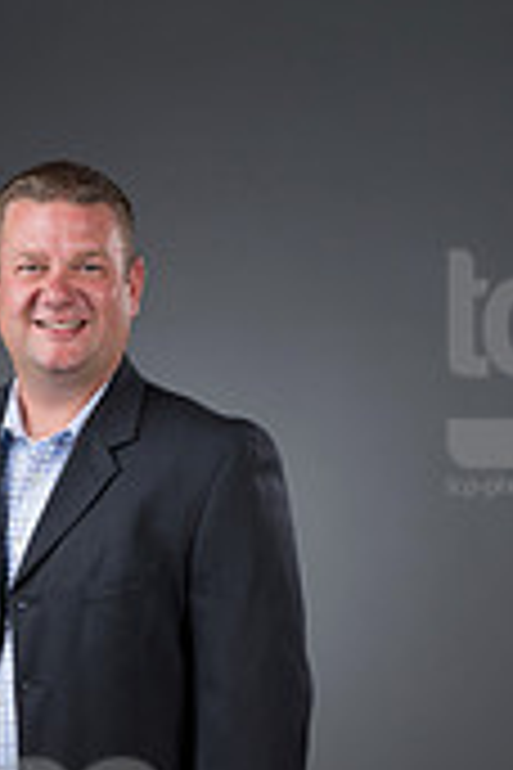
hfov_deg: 6.3
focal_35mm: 216
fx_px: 4617
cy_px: 856
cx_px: 58
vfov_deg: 9.4
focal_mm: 82
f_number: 5.6
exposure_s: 1/250
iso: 160
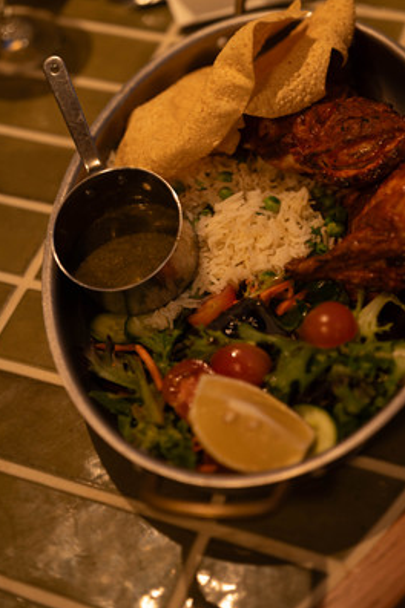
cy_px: 247
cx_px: 235
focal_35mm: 63
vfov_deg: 31.8
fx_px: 1065
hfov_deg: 21.5
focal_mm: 50
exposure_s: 1/40
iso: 160
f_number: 2
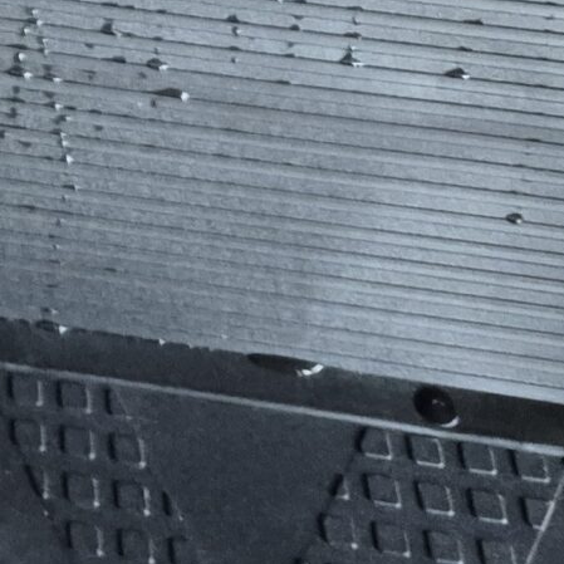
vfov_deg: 12.7
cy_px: -636
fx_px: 2138
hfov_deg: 12.3
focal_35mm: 116
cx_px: -744
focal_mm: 5.4
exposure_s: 1/60
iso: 1000
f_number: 1.8
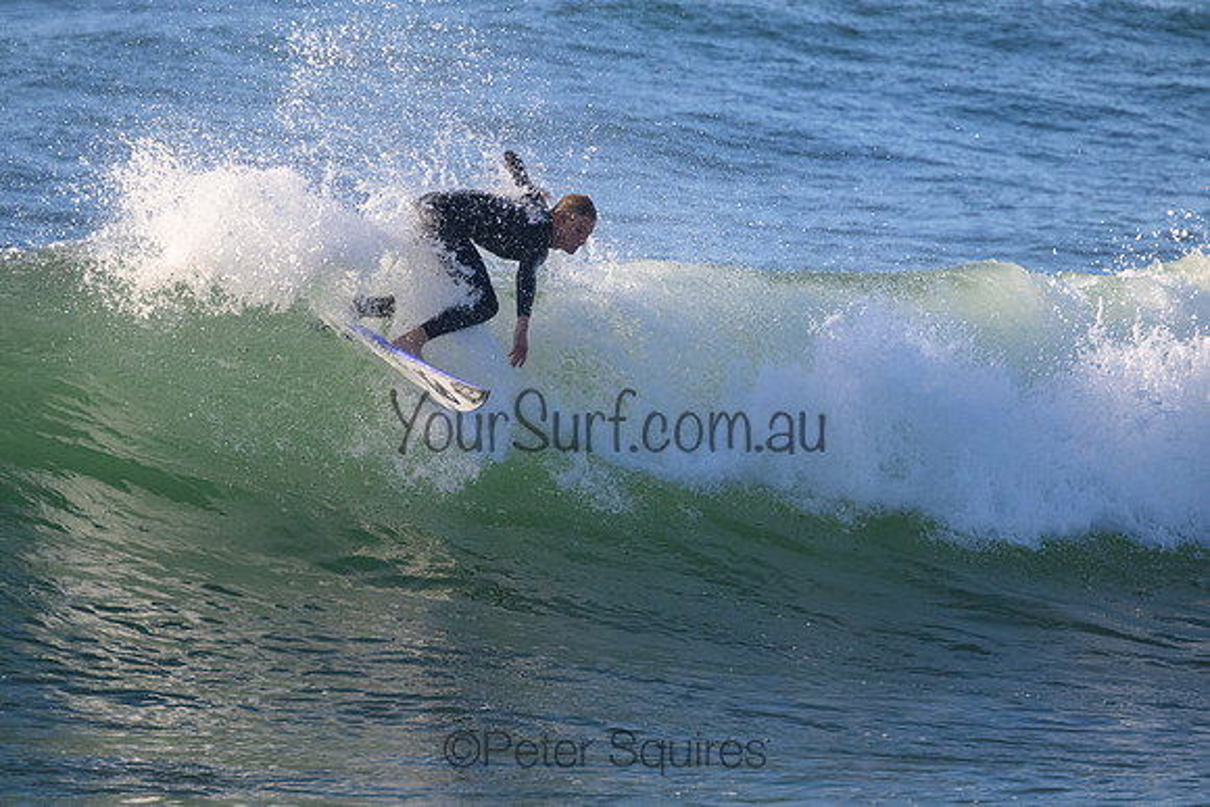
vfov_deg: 1.7
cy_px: 404
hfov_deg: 2.6
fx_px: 26894
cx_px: 605
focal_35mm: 800
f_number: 11
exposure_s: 1/2000
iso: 2800
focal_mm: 800
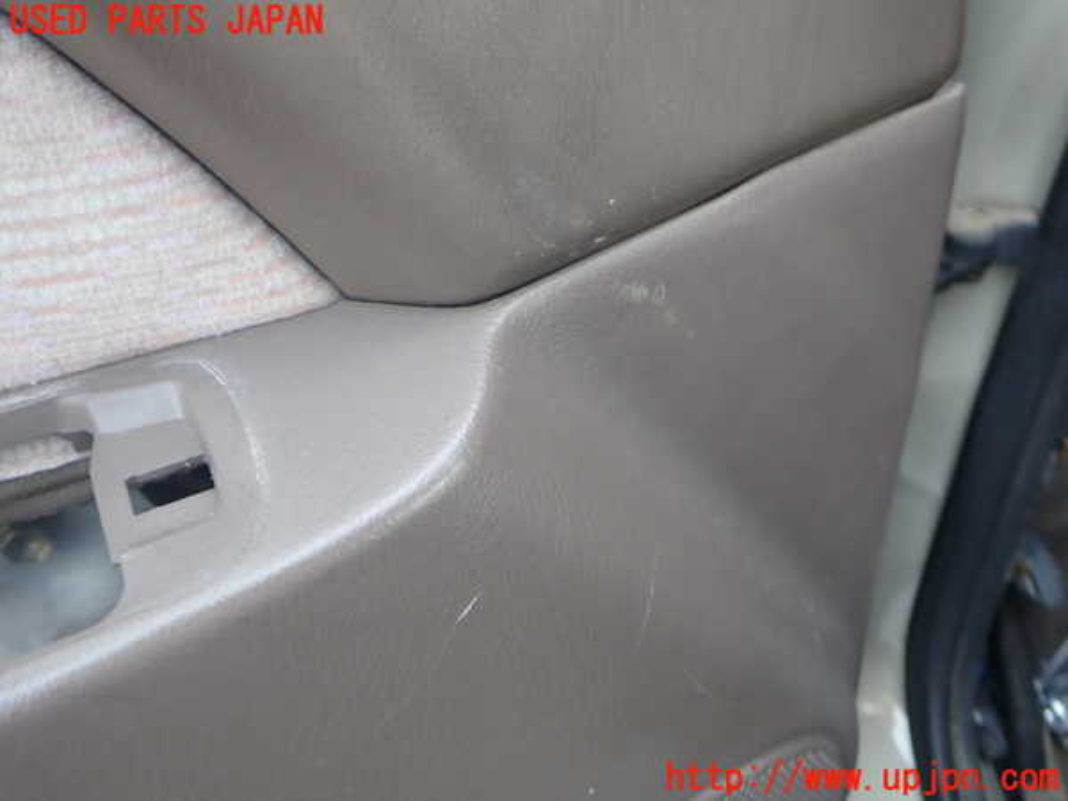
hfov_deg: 60.0
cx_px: 534
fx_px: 926
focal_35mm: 30
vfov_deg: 46.8
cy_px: 400
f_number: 2.3
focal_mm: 5.4
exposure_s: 1/125
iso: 200
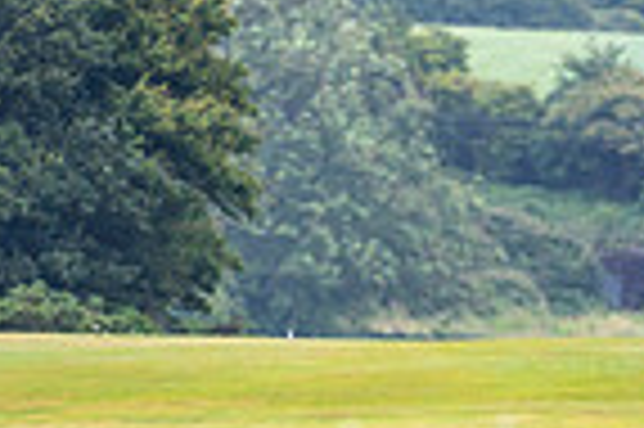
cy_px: 788
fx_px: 21674
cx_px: 396
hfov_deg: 1.7
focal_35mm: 1213
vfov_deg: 1.1
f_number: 4
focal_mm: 300
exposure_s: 1/1600
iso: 500
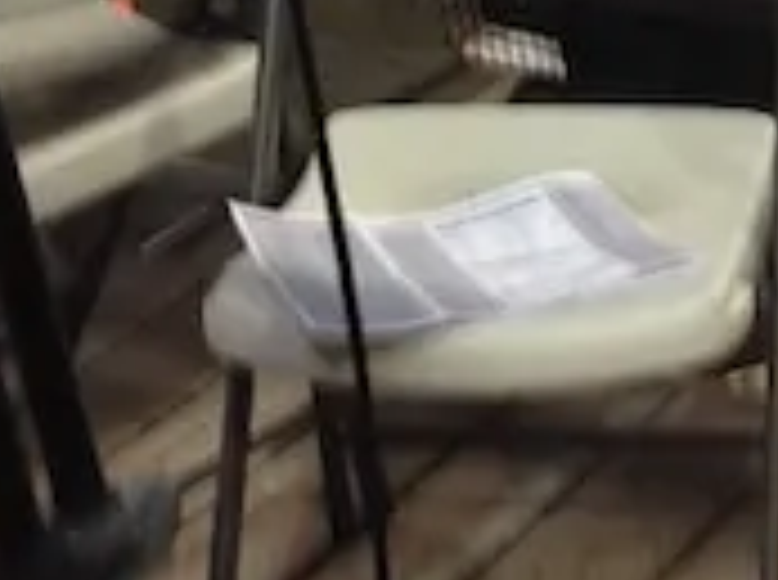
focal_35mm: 153
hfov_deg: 12.7
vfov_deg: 8.9
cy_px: -746
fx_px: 3432
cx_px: 908
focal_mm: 4.12
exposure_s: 1/20
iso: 100
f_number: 2.4
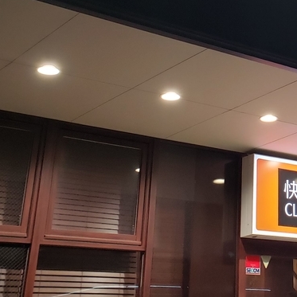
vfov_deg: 22.5
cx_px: 371
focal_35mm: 74
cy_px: -1
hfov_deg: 21.4
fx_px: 718
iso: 320
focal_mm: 4.3
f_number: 2.4
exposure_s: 1/50
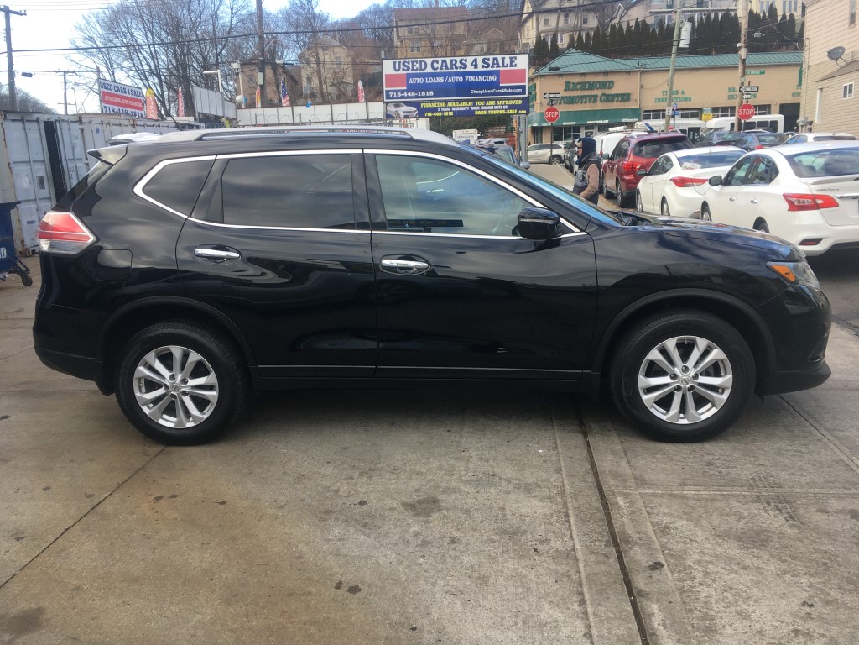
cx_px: 430
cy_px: 322
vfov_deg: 48.2
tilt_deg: -12.8
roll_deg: +2.9
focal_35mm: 29
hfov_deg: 61.7
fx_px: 720
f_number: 2.2
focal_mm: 4.15
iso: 25
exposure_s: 1/267
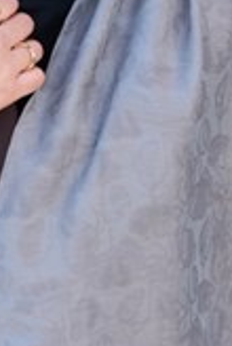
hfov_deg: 4.2
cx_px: 67
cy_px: -2
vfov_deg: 6.3
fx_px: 3128
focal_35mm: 325
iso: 200
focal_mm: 115
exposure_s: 1/200
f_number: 4.5
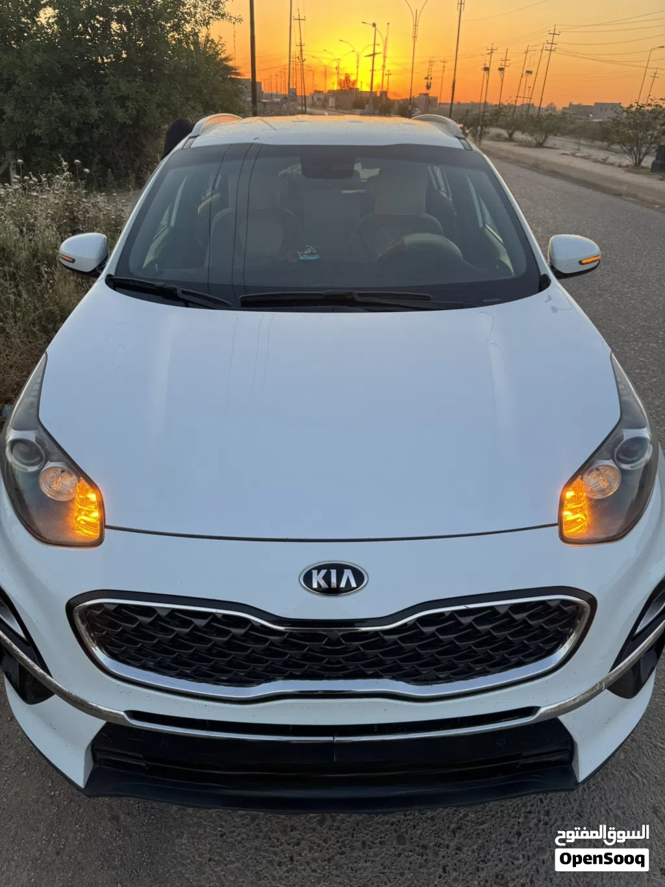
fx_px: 615
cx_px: 332
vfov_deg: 71.6
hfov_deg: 56.8
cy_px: 444
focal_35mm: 24
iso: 64
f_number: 1.78
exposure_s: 1/121
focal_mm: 6.76
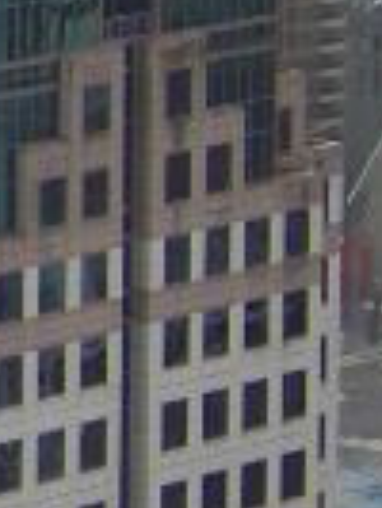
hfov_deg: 3.4
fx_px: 6185
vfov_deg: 4.7
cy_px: -8
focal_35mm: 421
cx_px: -970
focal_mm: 11.7
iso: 64
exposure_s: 1/60
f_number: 3.2
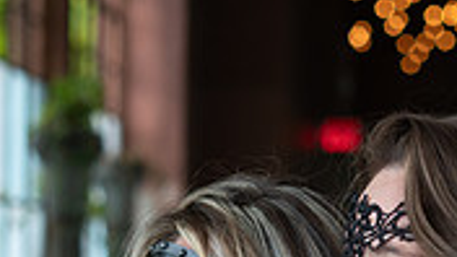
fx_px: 2096
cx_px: 296
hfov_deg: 12.4
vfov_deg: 6.9
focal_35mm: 173
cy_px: 419
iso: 400
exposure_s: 1/160
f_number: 3.2
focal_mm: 50
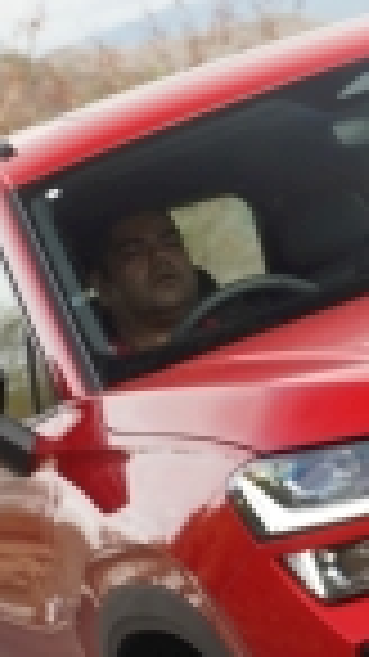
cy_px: 367
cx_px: 981
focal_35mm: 259
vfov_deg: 8.3
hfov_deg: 4.5
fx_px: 4510
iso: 320
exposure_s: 1/320
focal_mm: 45
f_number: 4
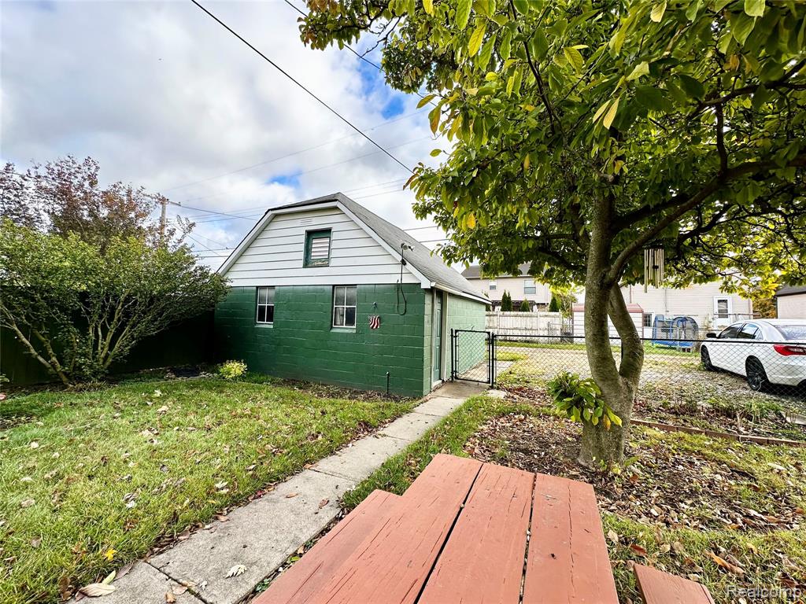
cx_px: 403
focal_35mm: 14
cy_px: 302
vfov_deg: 85.7
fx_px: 326
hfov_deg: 102.1
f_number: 2.2
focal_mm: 2.22
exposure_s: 1/407
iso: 40
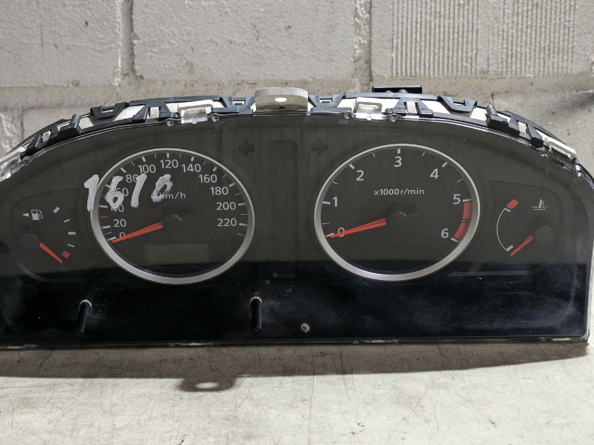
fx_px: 978
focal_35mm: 57
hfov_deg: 33.8
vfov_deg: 25.6
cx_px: 278
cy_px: 239
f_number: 1.89
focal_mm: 5.43
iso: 220
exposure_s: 1/50
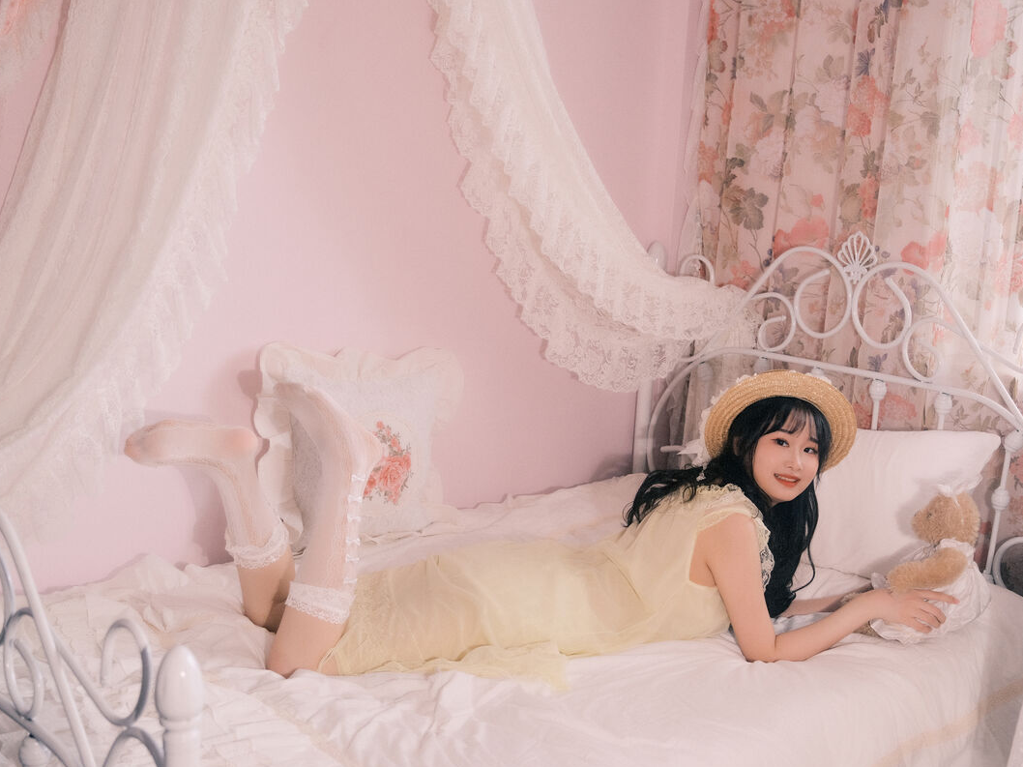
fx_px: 1418
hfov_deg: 39.7
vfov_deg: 30.3
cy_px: 385
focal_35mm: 48
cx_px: 535
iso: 640
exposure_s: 1/250
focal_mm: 29.2
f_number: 2.8
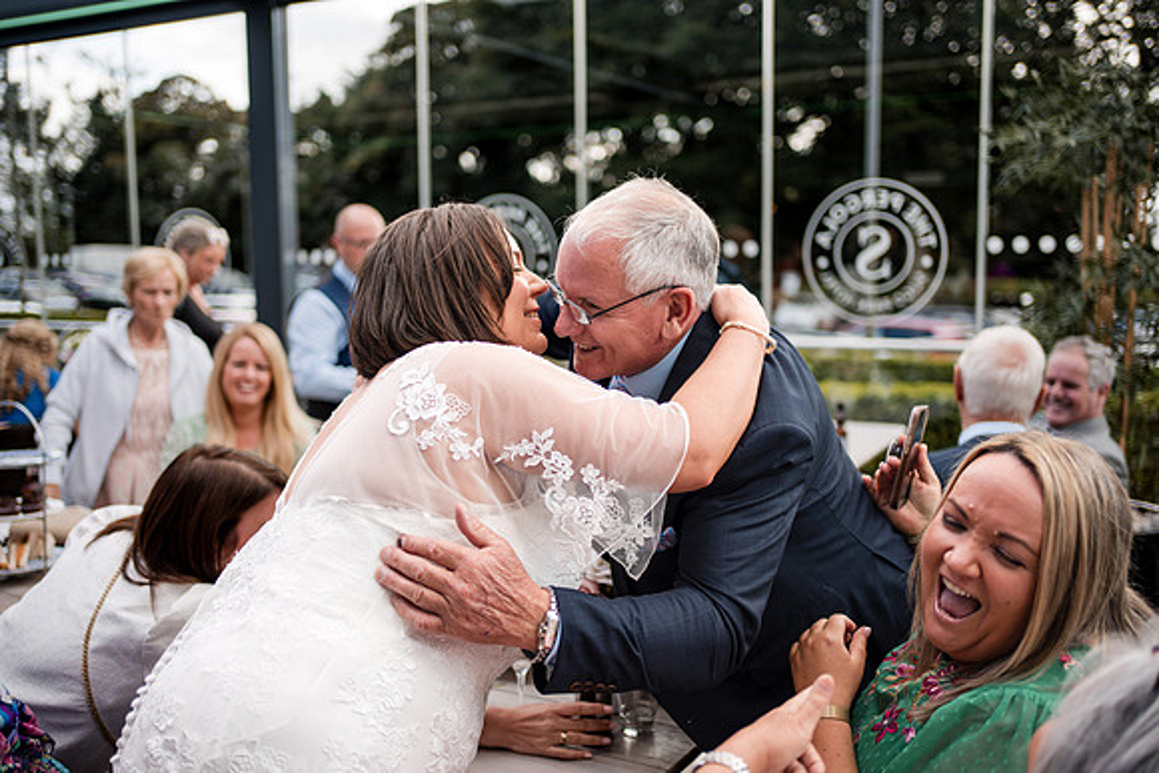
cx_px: 580
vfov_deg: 37.9
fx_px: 1127
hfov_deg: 54.4
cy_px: 386
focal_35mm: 35
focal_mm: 35
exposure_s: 1/800
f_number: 1.8
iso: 100
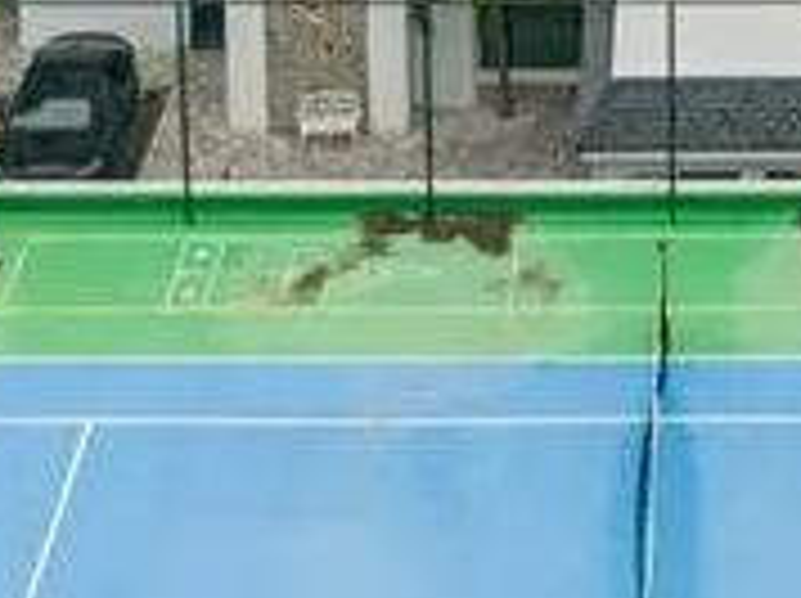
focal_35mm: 138
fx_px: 3189
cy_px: -627
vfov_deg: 9.9
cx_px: 760
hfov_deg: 14.1
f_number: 2.8
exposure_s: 1/1250
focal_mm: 12.29
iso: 100
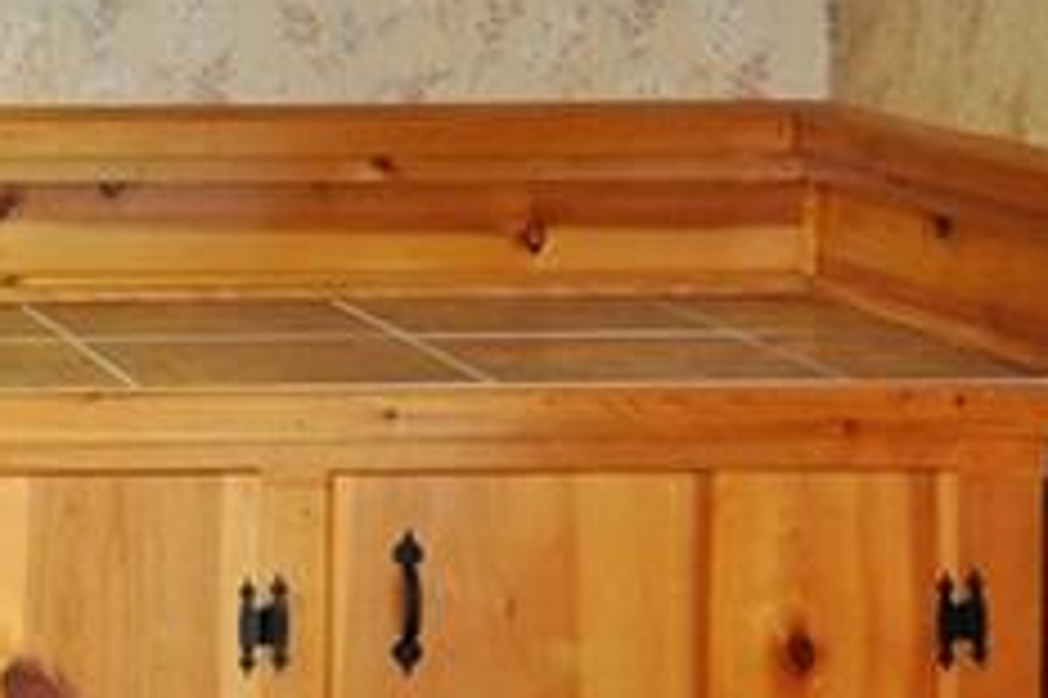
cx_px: -841
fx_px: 4596
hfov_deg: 12.0
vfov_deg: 8.6
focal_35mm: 158
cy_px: -70
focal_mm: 24
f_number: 3.8
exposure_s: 1/60
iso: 800
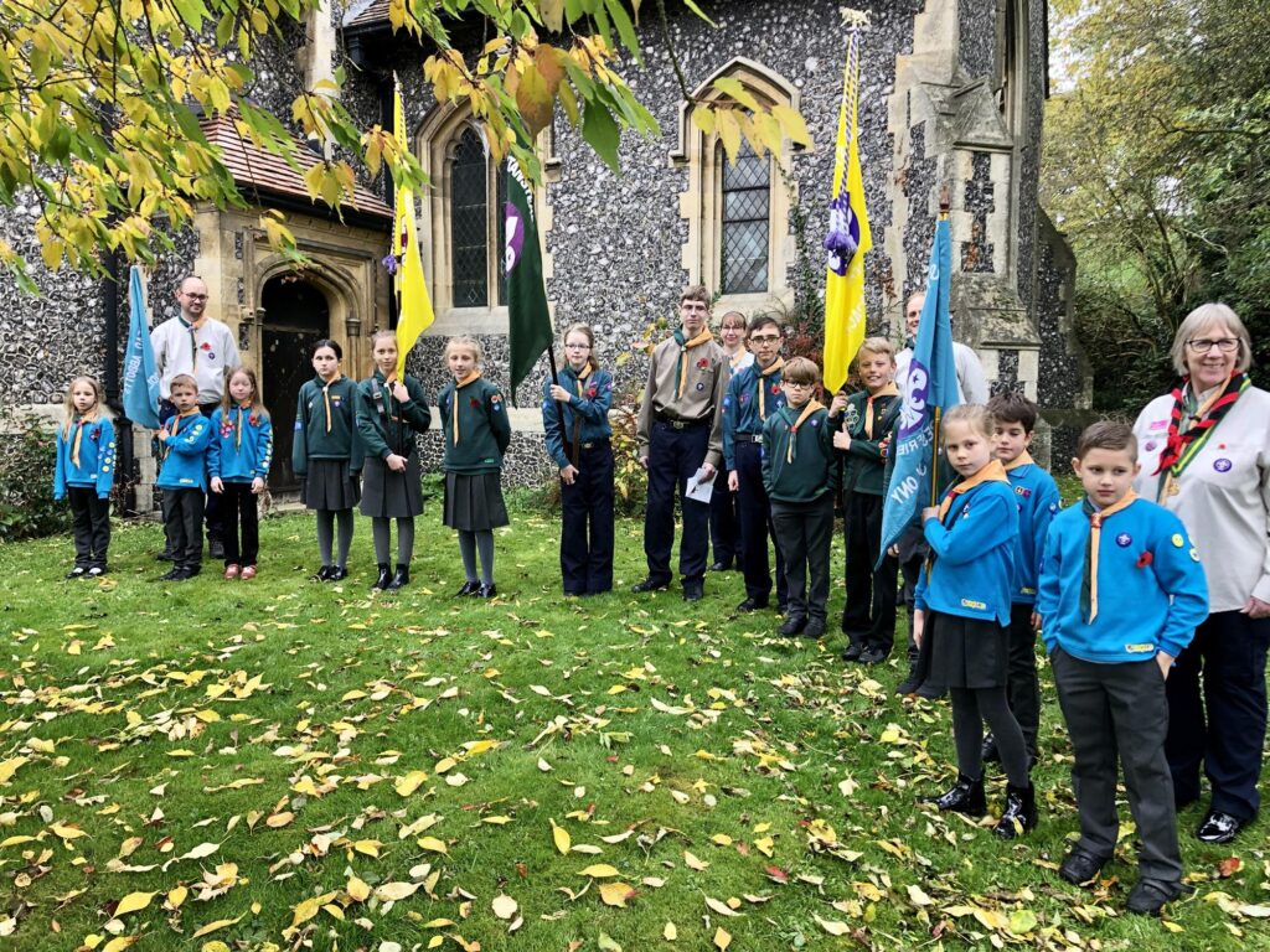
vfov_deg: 49.7
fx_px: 1027
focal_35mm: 28
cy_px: 476
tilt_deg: -3.8
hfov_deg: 63.4
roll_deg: +0.1
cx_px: 635
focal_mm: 3.99
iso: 64
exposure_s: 1/120
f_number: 1.8
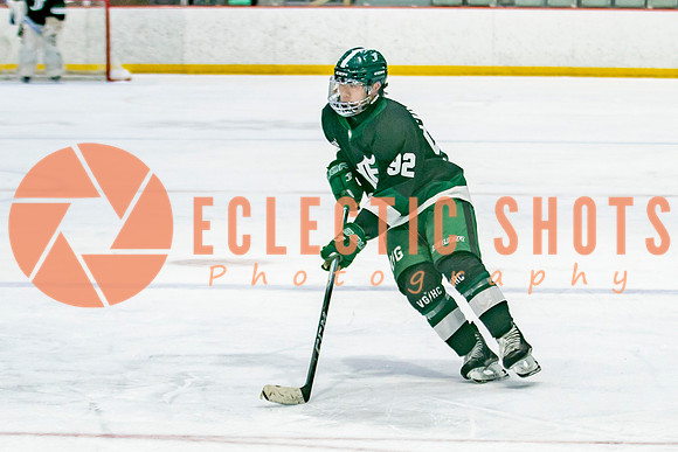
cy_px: 230
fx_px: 3607
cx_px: 437
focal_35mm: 192
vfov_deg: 7.2
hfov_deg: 10.7
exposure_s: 1/640
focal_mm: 70
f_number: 3.2
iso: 400
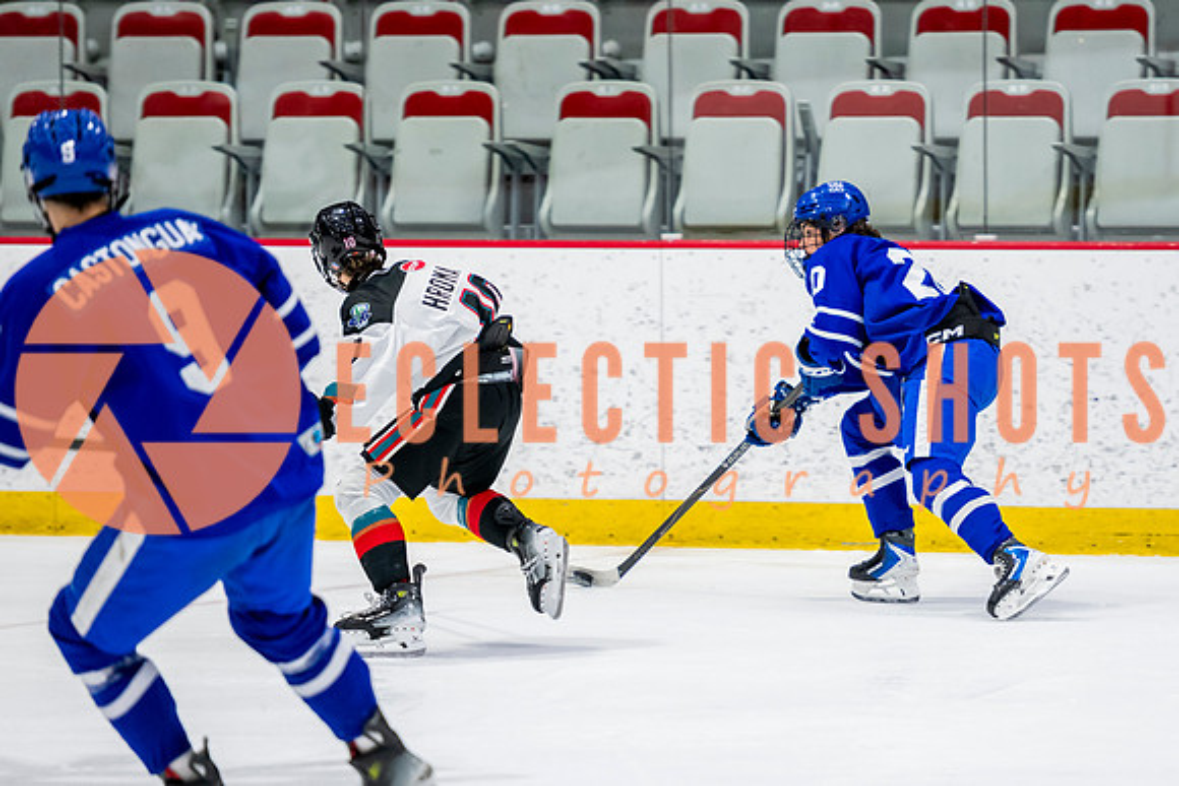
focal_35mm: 296
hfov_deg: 6.9
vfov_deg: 4.6
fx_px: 9709
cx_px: 787
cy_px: 467
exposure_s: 1/800
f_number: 3.2
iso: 1600
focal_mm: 180
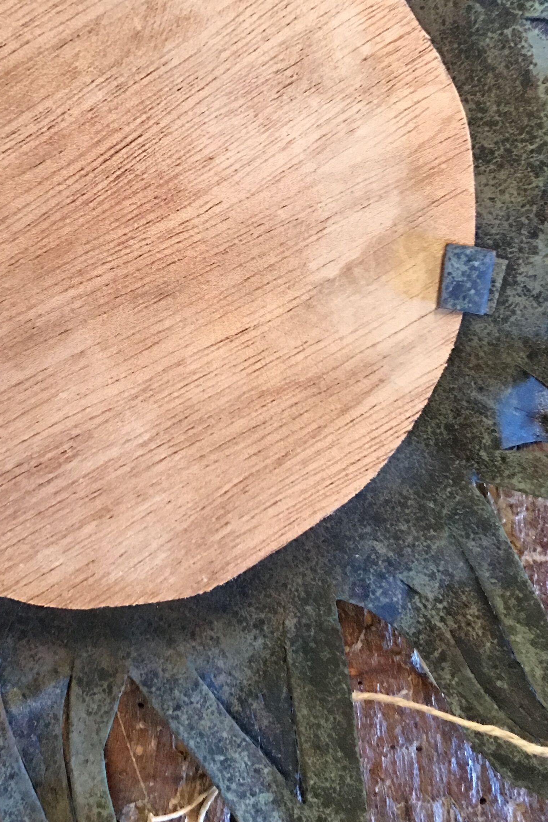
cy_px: 258
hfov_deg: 24.7
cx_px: 39
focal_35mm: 53
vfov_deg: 37.0
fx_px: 1210
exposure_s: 1/8
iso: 125
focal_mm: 4.15
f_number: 2.2
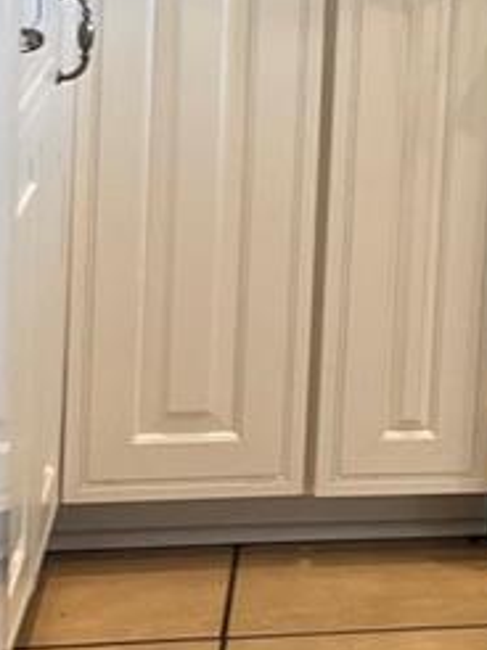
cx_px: 1167
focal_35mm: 127
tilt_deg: -8.4
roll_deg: -5.3
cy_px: -74
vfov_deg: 15.1
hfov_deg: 10.2
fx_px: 2386
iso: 64
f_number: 1.6
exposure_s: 1/60
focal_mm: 5.1
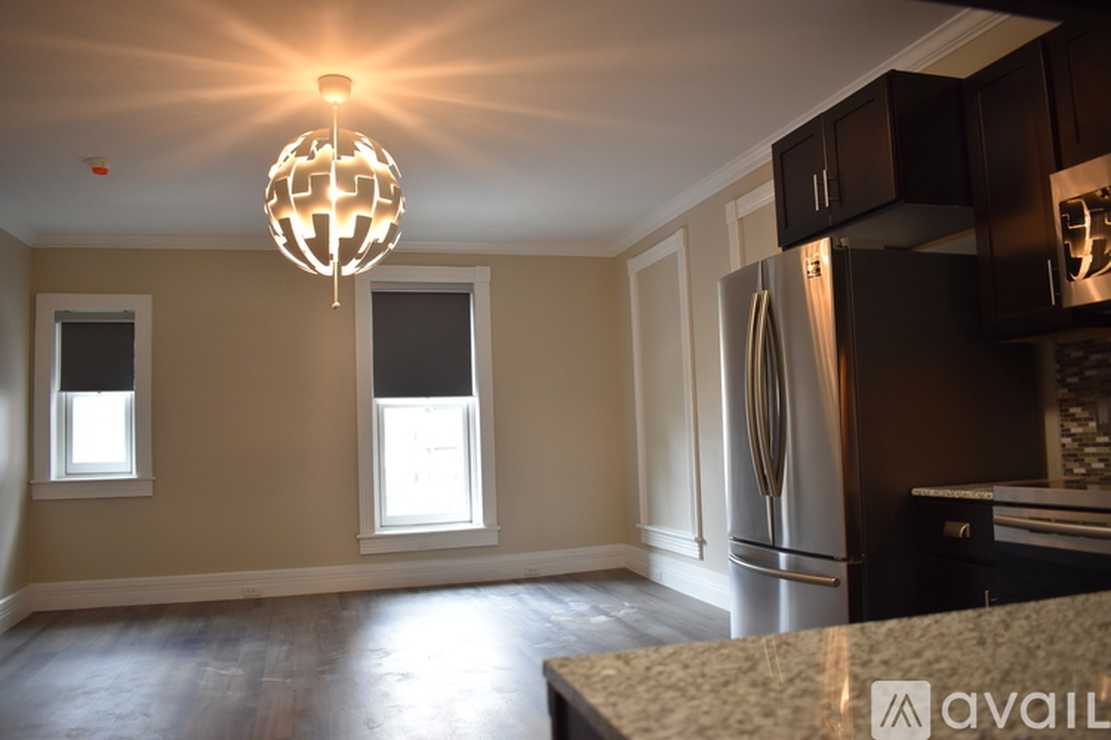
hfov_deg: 67.4
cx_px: 556
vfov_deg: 47.9
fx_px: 833
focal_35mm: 27
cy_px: 370
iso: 1000
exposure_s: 1/60
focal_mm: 18
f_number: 3.5
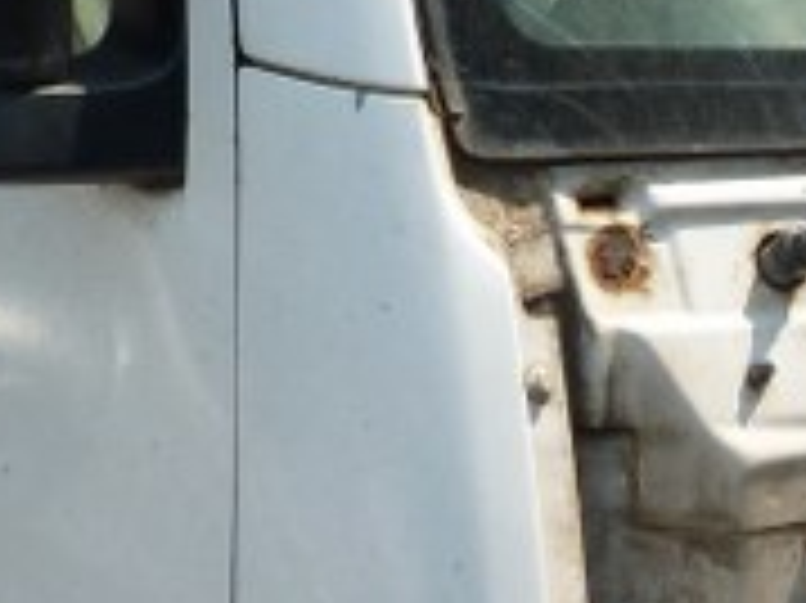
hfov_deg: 17.2
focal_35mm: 112
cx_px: 801
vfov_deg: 13.2
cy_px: 346
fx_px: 2606
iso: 80
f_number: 5
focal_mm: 4.5
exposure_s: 1/200
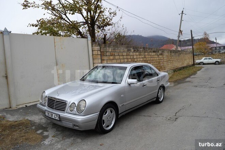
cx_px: 112
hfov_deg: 67.4
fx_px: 169
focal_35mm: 27
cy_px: 75
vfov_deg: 47.9
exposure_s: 1/125
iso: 180
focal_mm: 18
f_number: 5.6
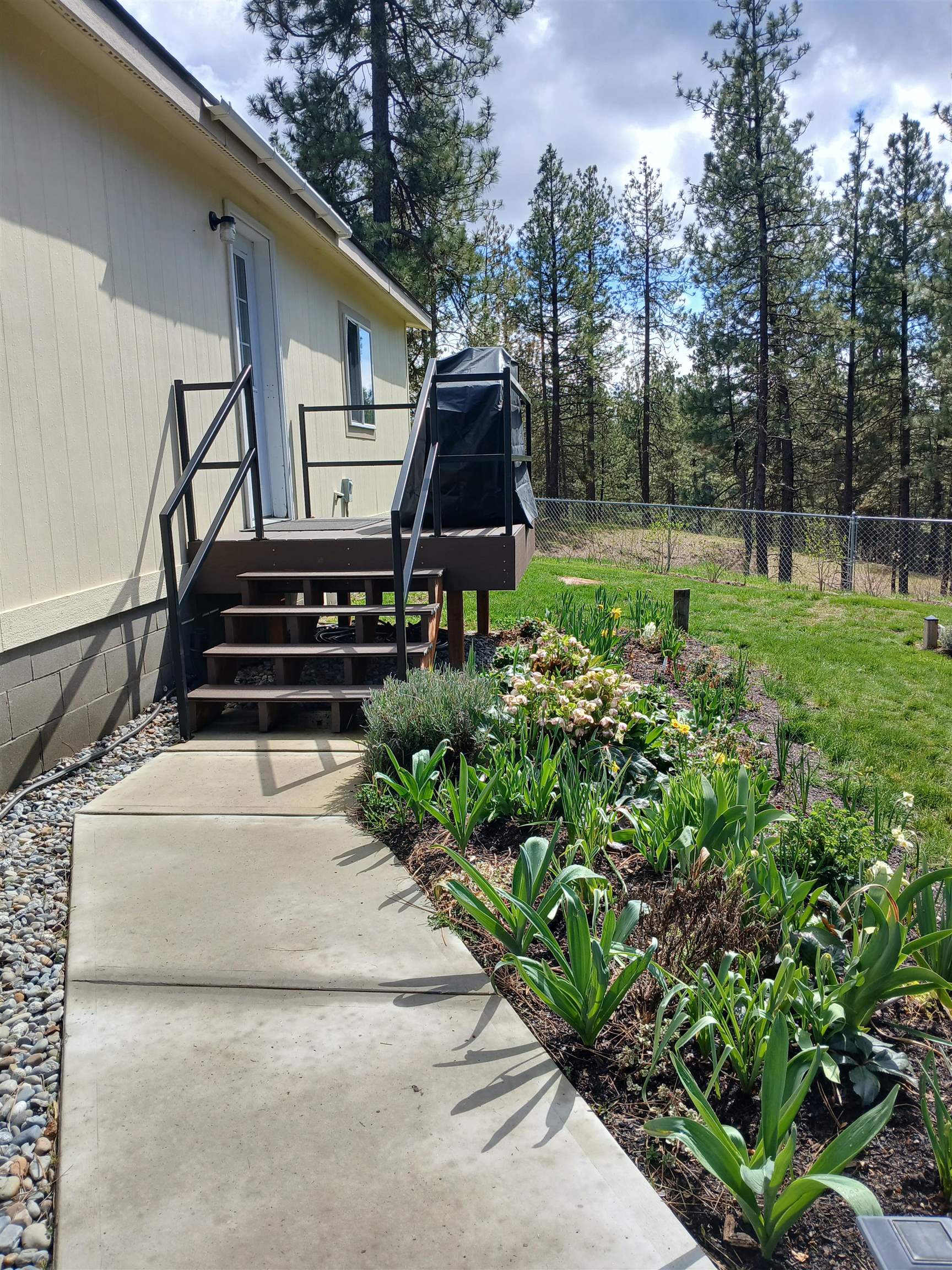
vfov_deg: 67.3
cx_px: 476
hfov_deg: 53.1
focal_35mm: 26
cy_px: 635
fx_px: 953
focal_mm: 3.98
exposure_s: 1/439
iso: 20
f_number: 1.8
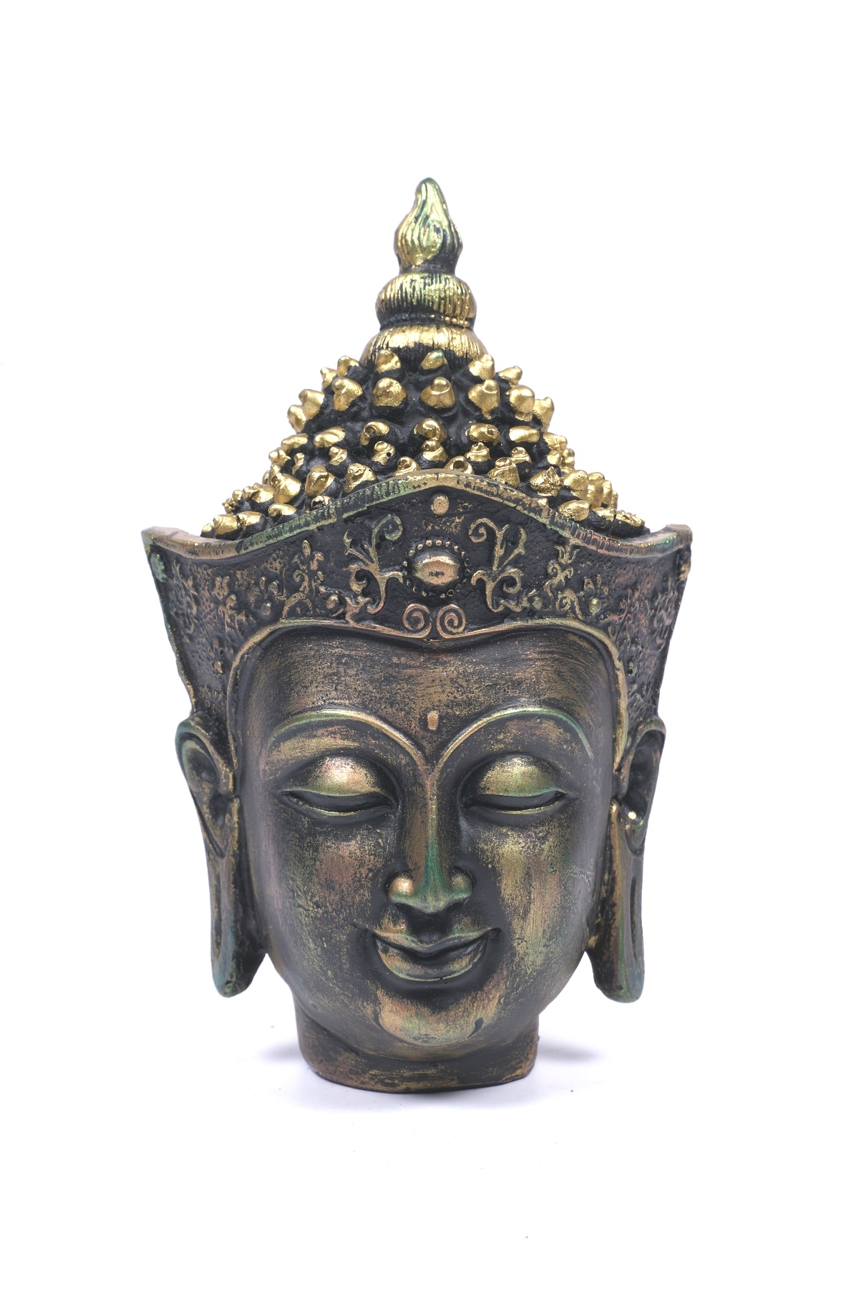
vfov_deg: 36.2
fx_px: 1968
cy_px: 644
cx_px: 430
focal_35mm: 55
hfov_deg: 24.6
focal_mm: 55
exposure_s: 1/125
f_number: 16
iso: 200
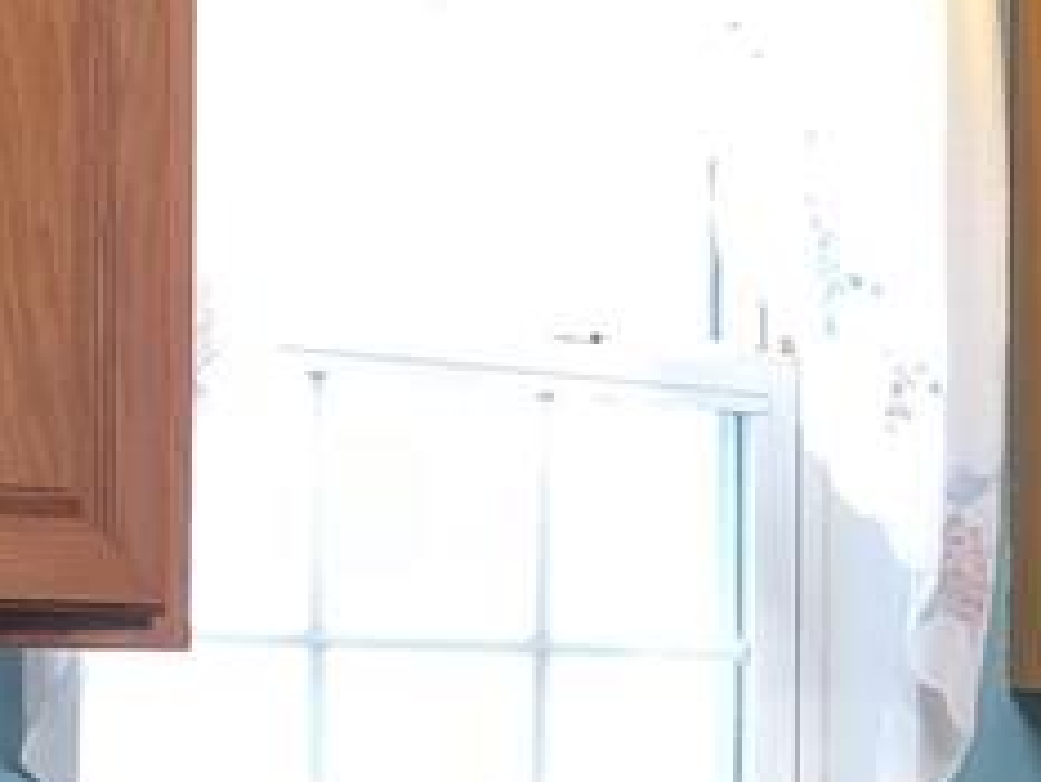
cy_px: 988
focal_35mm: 123
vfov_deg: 11.8
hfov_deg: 14.9
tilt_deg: -3.9
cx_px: 1555
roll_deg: -1.7
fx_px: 3701
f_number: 1.8
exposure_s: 1/15
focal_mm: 3.99
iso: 80
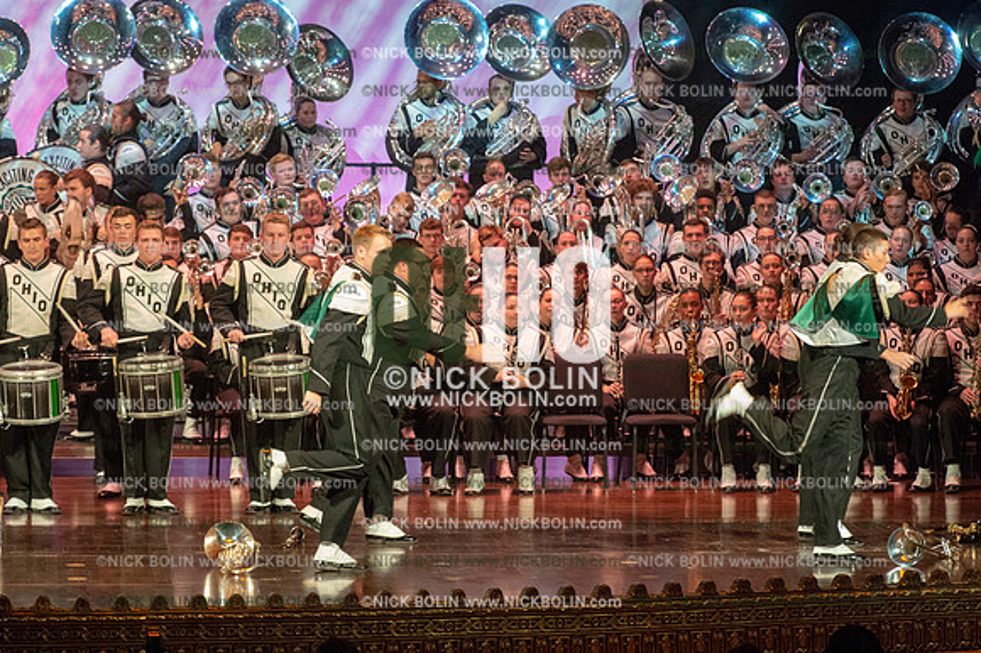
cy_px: 326
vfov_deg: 7.0
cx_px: 490
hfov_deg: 10.6
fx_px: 5311
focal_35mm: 195
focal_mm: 195
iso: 8000
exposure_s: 1/200
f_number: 5.6
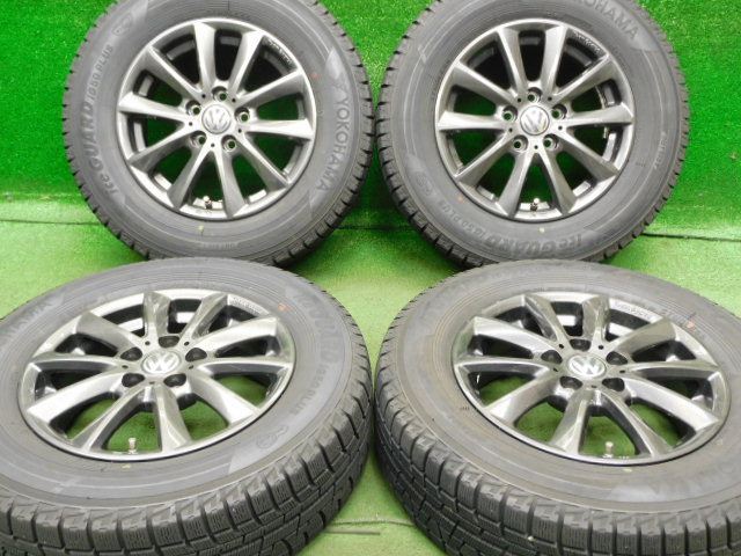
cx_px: 370
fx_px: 749
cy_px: 278
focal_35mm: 35
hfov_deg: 52.6
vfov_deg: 40.7
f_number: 3.8
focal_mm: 6.3
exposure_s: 1/8
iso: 400
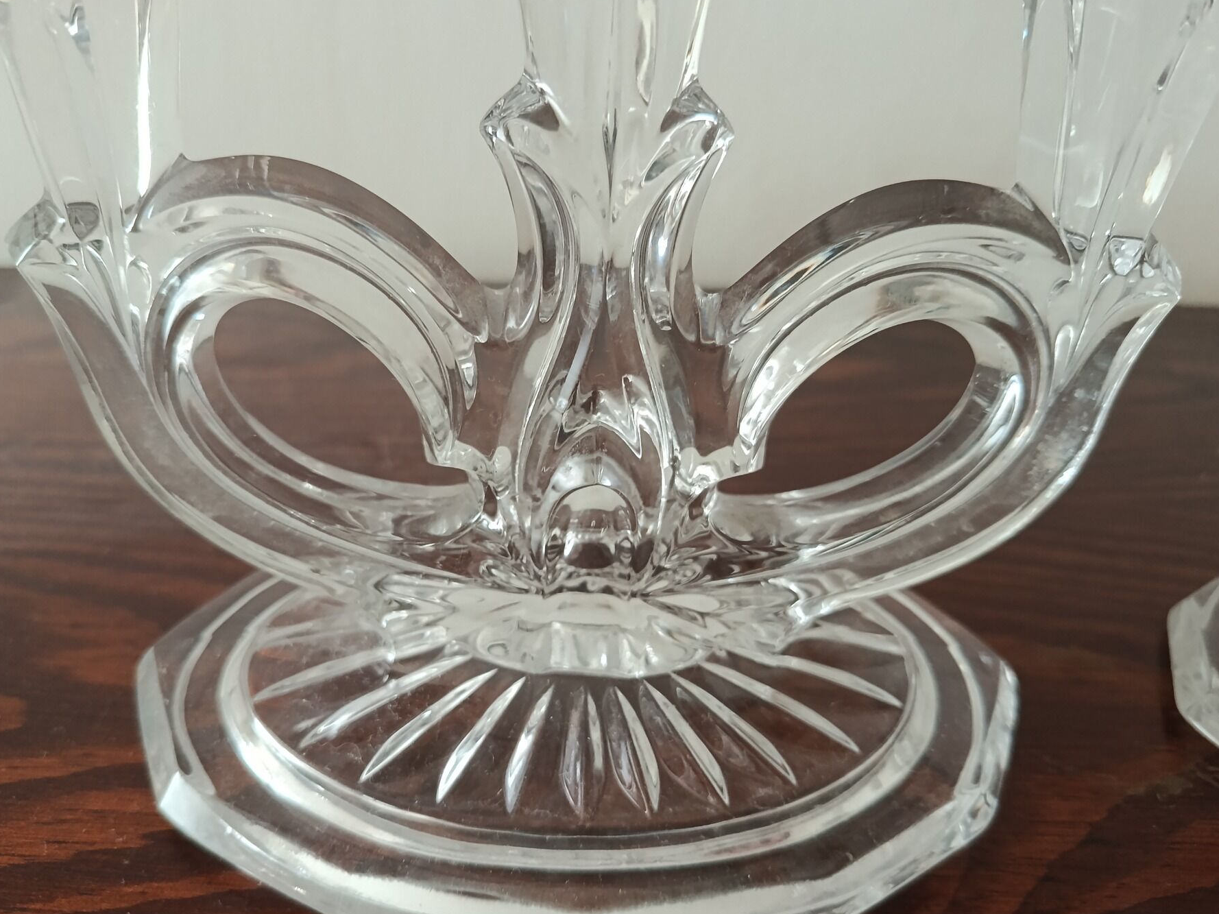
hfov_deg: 65.3
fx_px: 951
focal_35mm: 27
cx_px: 569
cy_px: 477
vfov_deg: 51.3
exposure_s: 1/99.9
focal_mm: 5.24
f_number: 1.7
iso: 1250
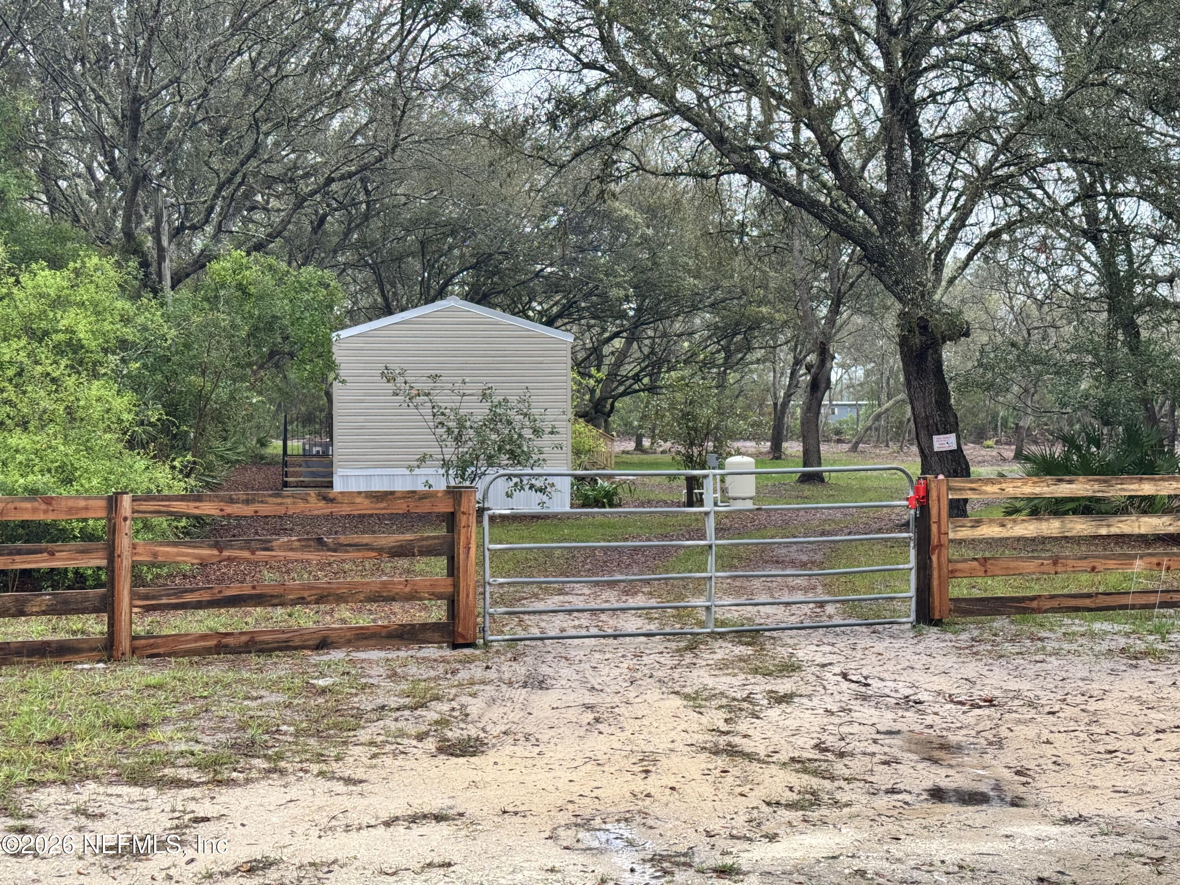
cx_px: 590
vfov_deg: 30.3
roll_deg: -0.3
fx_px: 1636
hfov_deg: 39.7
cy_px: 442
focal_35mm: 48
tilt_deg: -1.8
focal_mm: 6.76
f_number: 1.78
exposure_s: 1/451
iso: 64
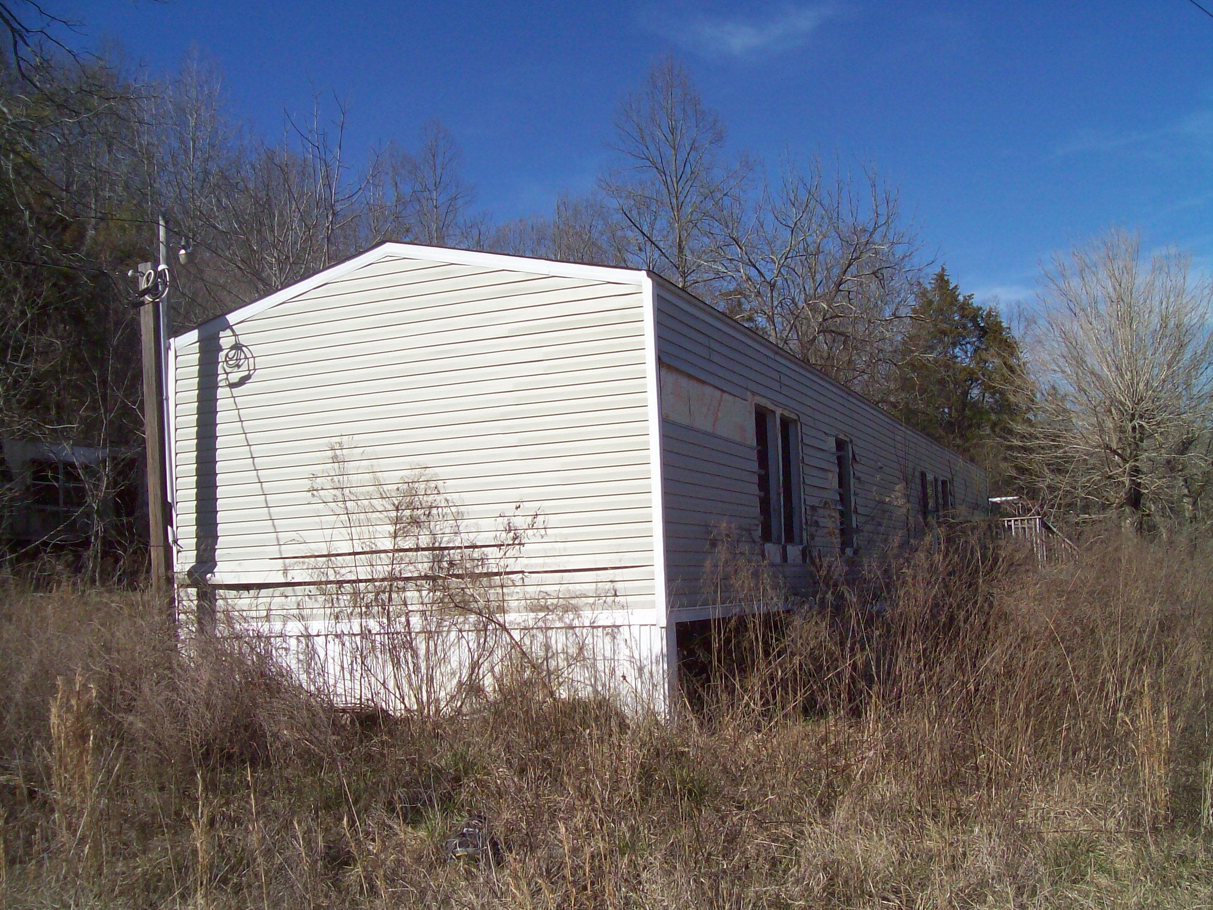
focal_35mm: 36
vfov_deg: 39.6
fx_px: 1261
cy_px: 455
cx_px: 606
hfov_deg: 51.4
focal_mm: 6
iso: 80
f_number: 4.8
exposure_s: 1/694
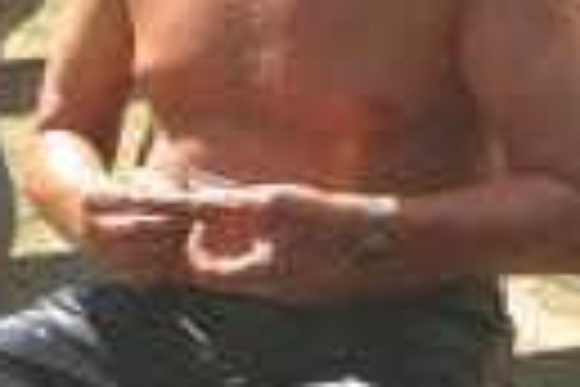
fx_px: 2944
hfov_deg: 11.3
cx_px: 297
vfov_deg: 7.4
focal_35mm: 183
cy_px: -205
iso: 200
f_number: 11
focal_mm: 35
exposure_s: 1/180
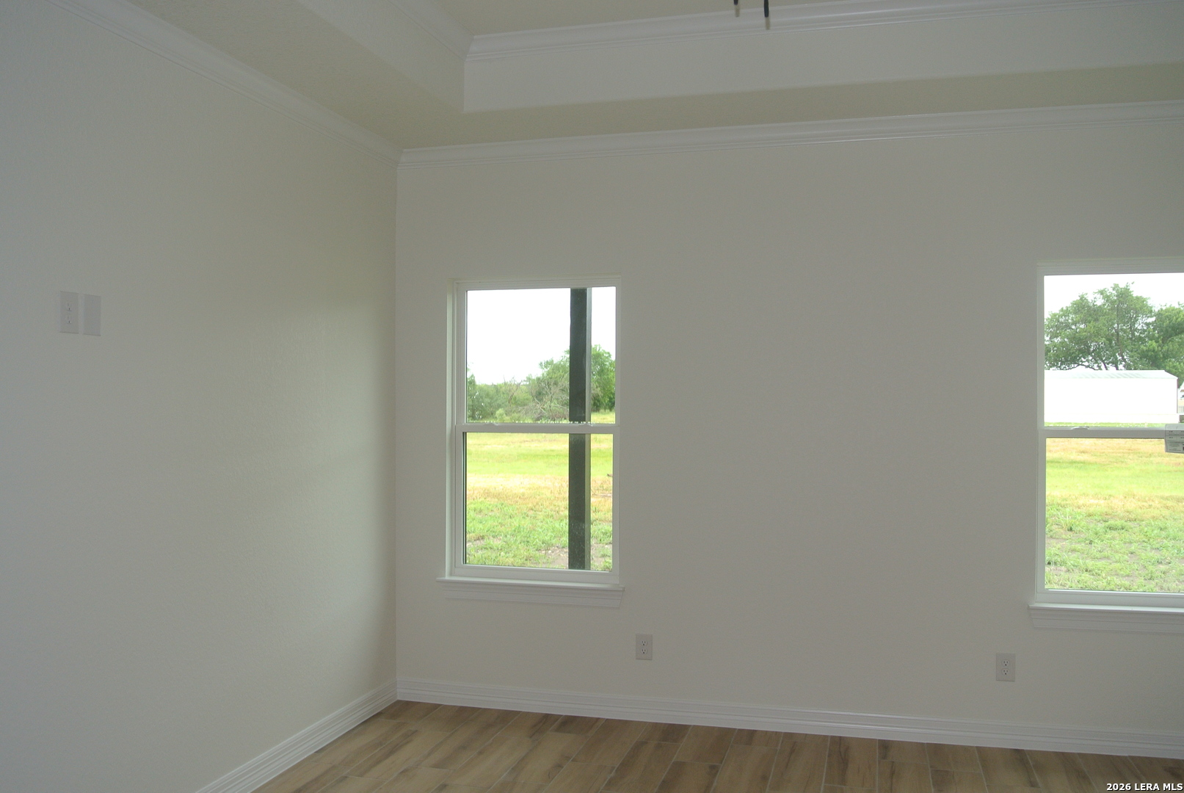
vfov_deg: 42.4
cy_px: 396
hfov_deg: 60.2
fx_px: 1021
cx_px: 592
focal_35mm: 31
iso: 200
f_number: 4
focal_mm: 11.8
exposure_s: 1/60
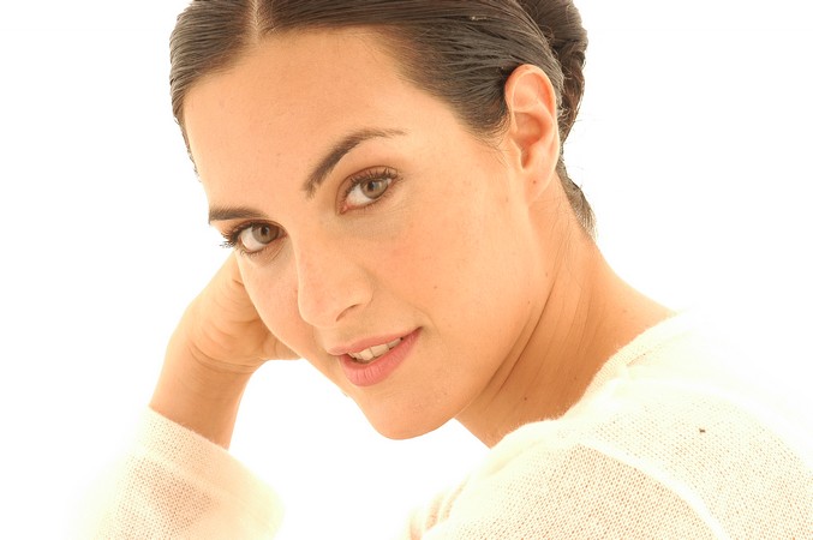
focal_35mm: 128
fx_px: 2877
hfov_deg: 16.1
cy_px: 270
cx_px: 406
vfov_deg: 10.7
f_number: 13
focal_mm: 85
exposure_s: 1/125
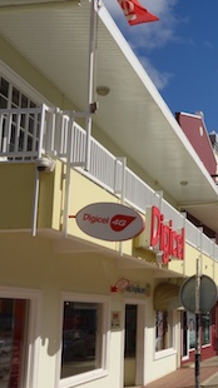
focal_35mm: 53
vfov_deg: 39.2
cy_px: 178
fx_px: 546
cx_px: 343
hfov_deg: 19.2
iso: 125
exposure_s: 1/800
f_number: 6.3
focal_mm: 10.4
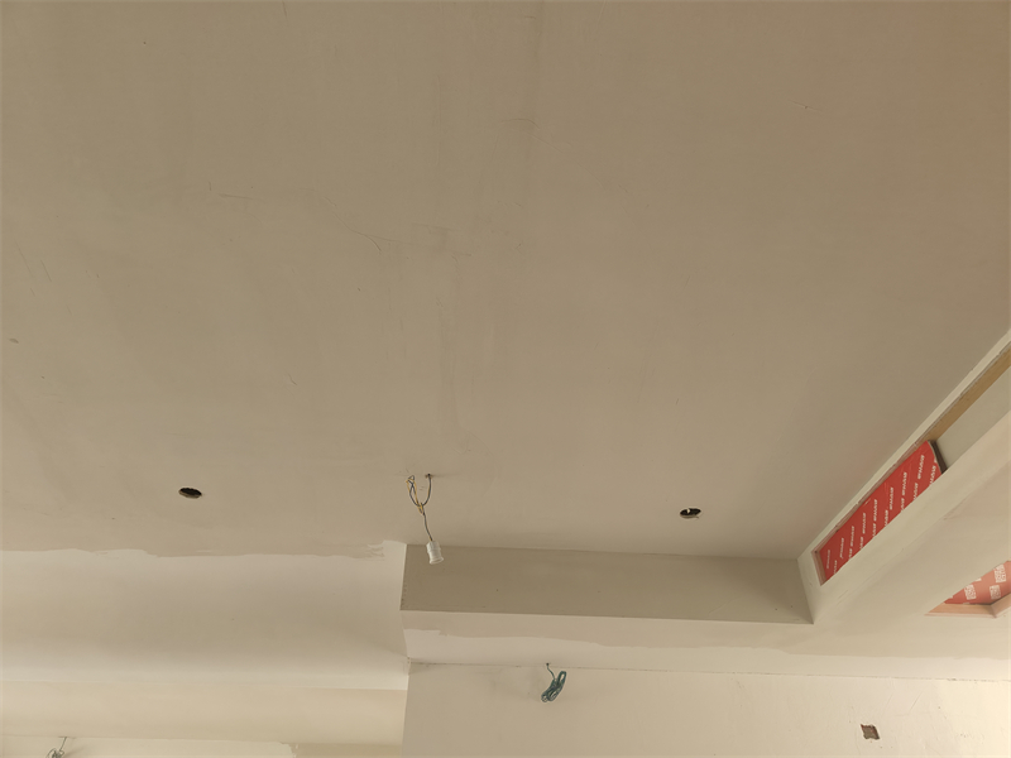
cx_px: 506
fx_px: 701
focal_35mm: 24
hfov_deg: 71.6
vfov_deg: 56.8
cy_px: 379
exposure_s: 1/100
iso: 200
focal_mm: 5.59
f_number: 1.8
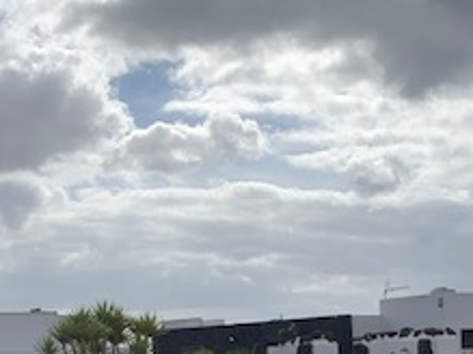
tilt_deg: -4.9
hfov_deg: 25.0
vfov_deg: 18.1
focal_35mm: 76
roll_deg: +1.3
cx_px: 413
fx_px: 1038
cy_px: 458
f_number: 1.8
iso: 25
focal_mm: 4.25
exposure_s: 1/3937
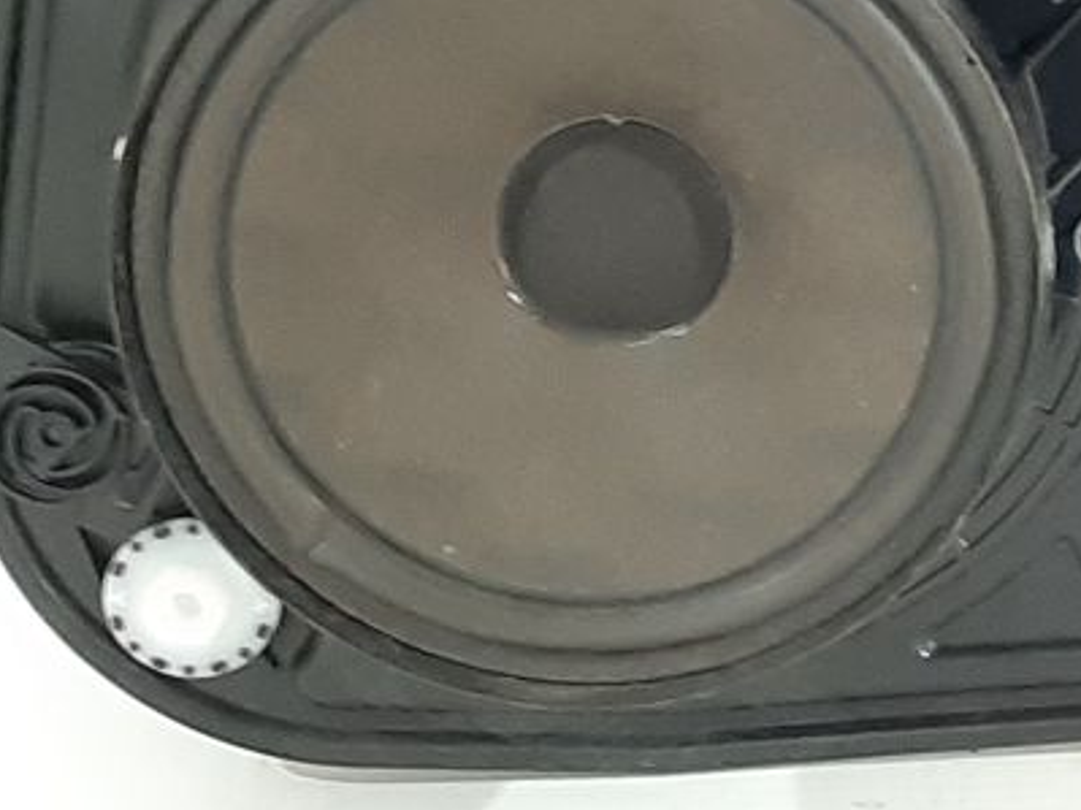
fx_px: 3590
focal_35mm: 115
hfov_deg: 14.9
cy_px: -661
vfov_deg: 11.8
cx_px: 1938
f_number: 1.7
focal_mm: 3.93
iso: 160
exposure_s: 1/33
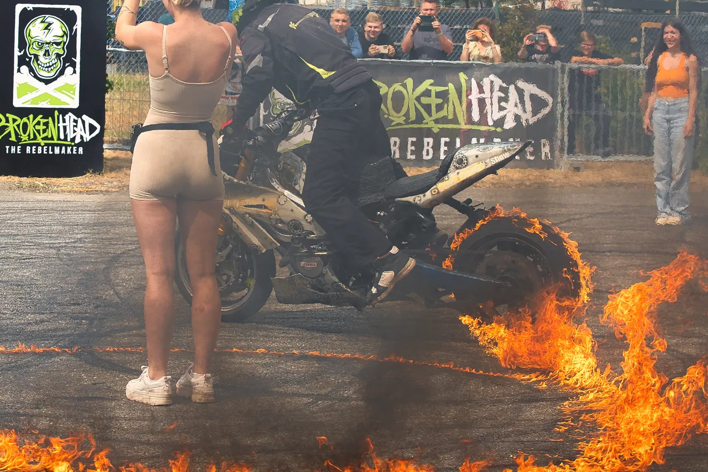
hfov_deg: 17.6
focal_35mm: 116
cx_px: 259
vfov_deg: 11.8
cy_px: 153
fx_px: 2281
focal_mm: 70
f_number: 6.3
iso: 320
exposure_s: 1/800
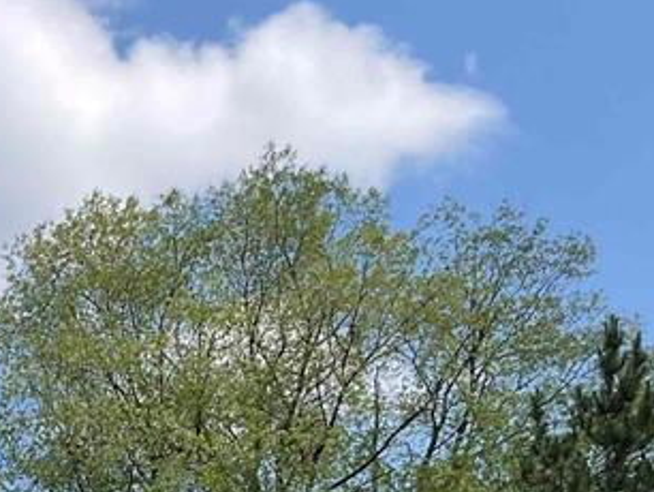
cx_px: 75
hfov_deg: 19.9
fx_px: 1834
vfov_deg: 14.0
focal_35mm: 97
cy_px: 802
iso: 16
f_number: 1.8
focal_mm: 3
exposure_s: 1/2058
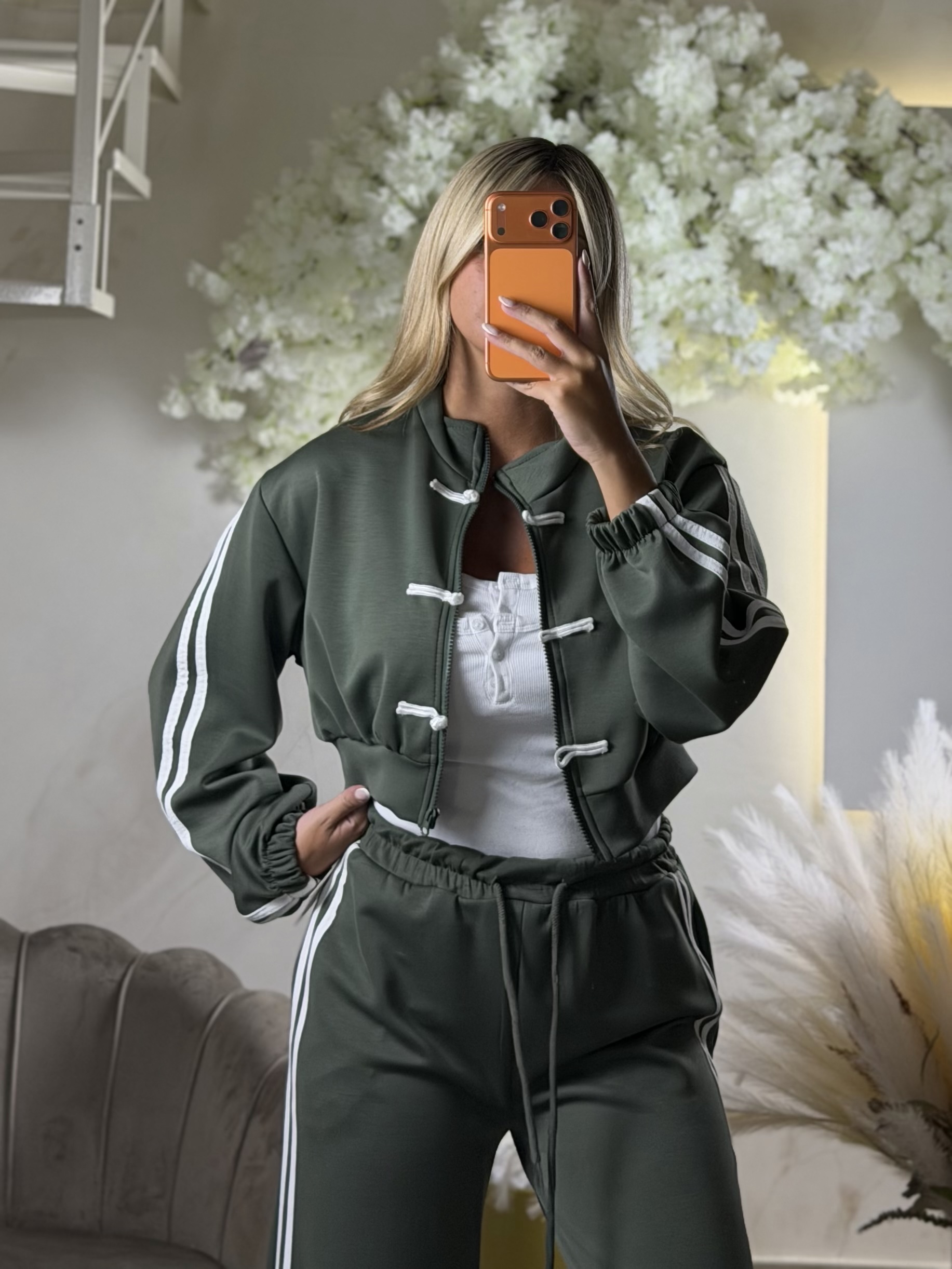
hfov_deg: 30.3
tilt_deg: -5.6
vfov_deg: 39.7
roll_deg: -1.8
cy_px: 634
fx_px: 1760
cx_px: 476
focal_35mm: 48
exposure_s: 1/100
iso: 100
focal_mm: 6.76
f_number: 1.78
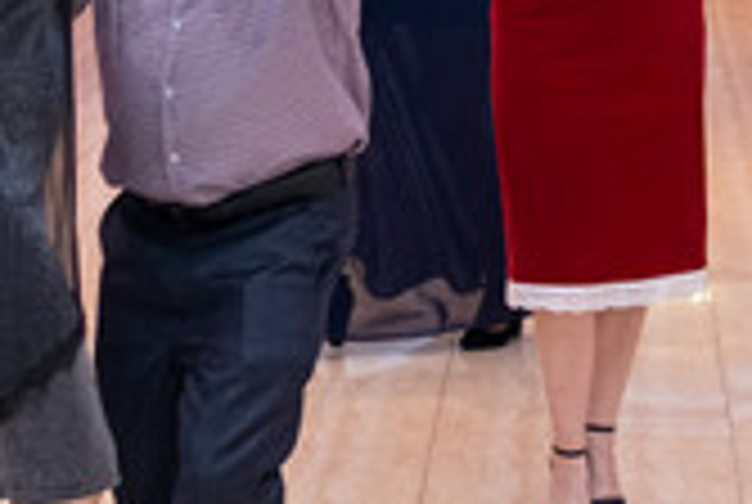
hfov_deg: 15.1
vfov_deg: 10.1
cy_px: -160
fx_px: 2804
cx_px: 648
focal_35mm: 134
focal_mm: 23
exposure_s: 1/125
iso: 800
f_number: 2
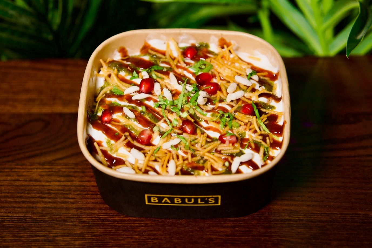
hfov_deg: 32.4
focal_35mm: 62
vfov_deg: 21.9
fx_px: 641
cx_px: 186
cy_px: 124
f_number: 4
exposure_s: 1/250
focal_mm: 62
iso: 2000
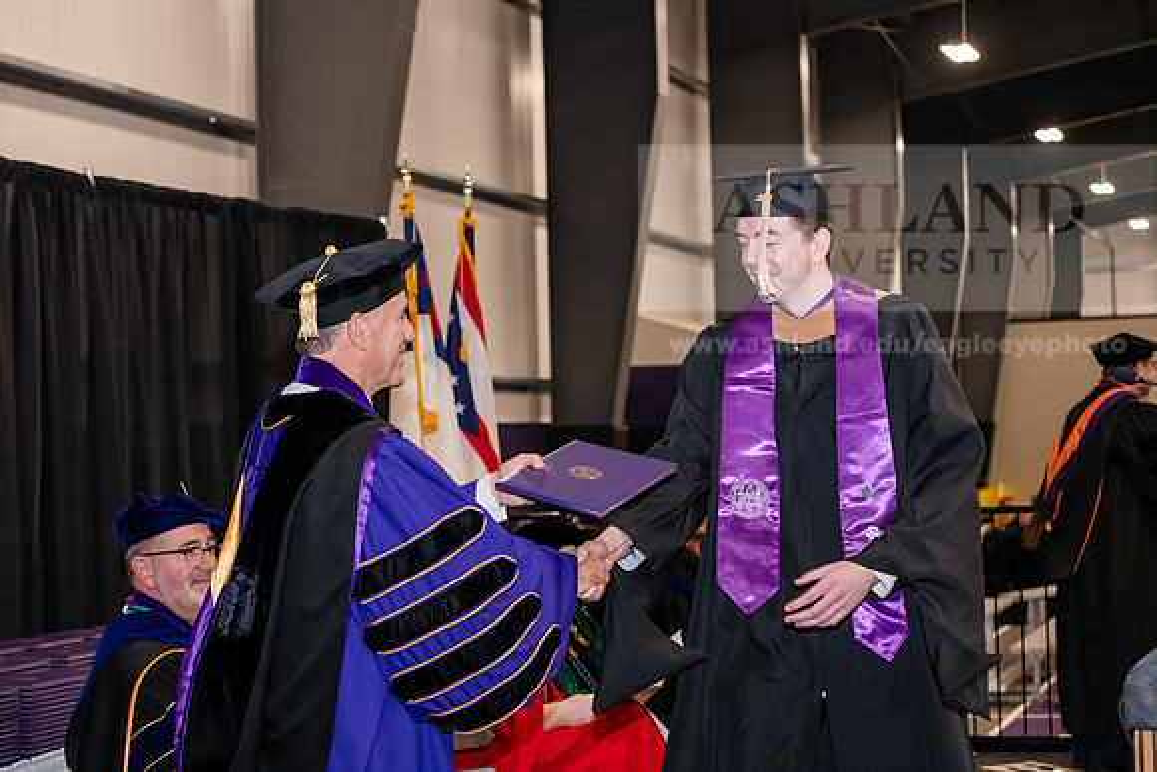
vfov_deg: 19.5
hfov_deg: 28.8
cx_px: 578
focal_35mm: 70
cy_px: 386
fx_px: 2250
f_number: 5.6
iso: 2500
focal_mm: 70
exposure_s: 1/200
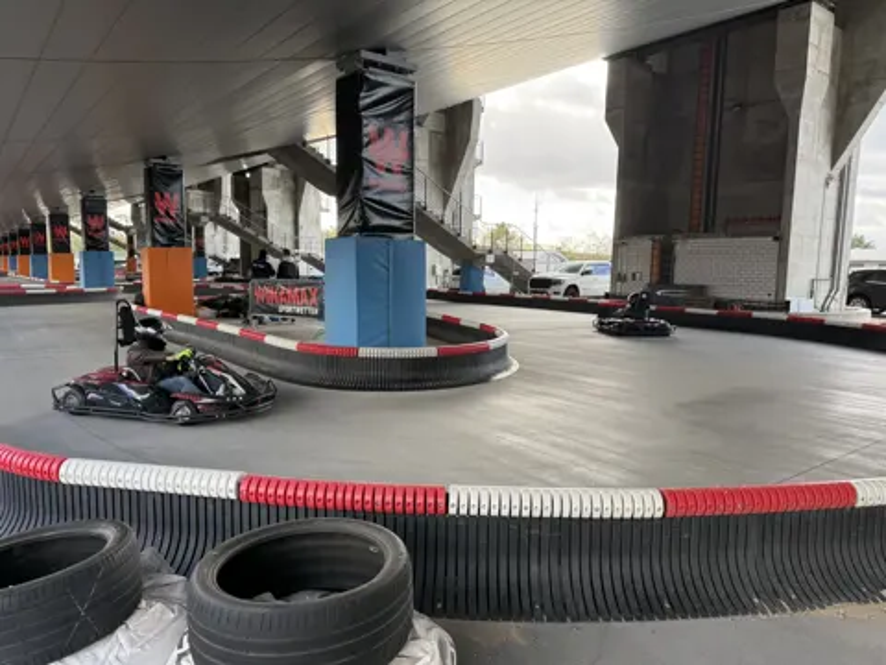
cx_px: 443
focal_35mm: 24
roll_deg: +0.5
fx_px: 614
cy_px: 332
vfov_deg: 56.8
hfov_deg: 71.6
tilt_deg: -6.7
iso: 100
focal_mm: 6.76
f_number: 1.78
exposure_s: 1/395
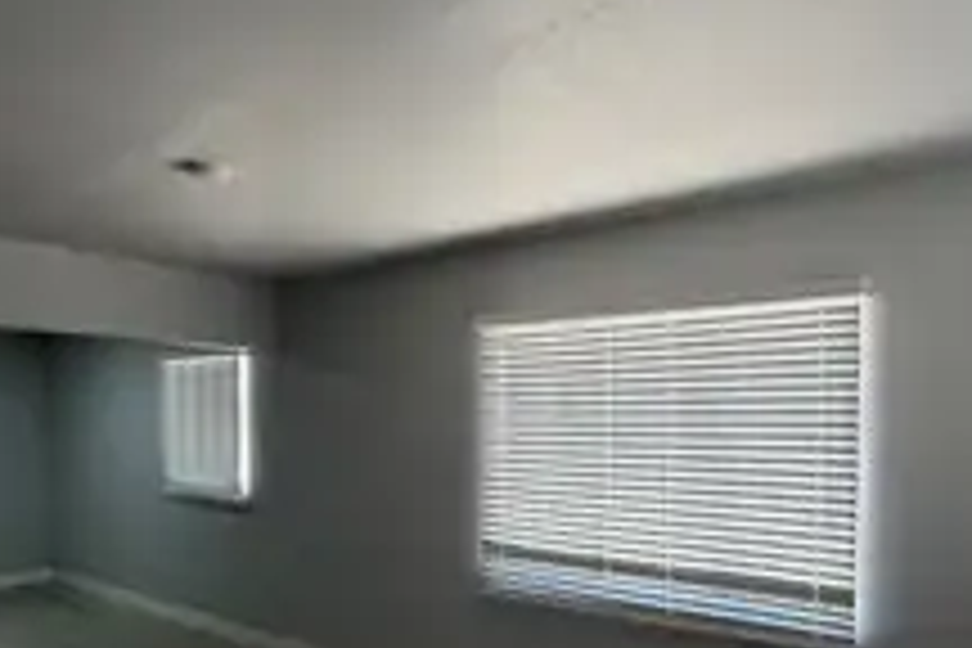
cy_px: 446
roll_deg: -0.4
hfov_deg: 66.9
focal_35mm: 27
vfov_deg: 47.0
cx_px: 567
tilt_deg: -1.8
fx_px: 729
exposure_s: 1/120
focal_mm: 2.22
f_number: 2.2
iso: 80
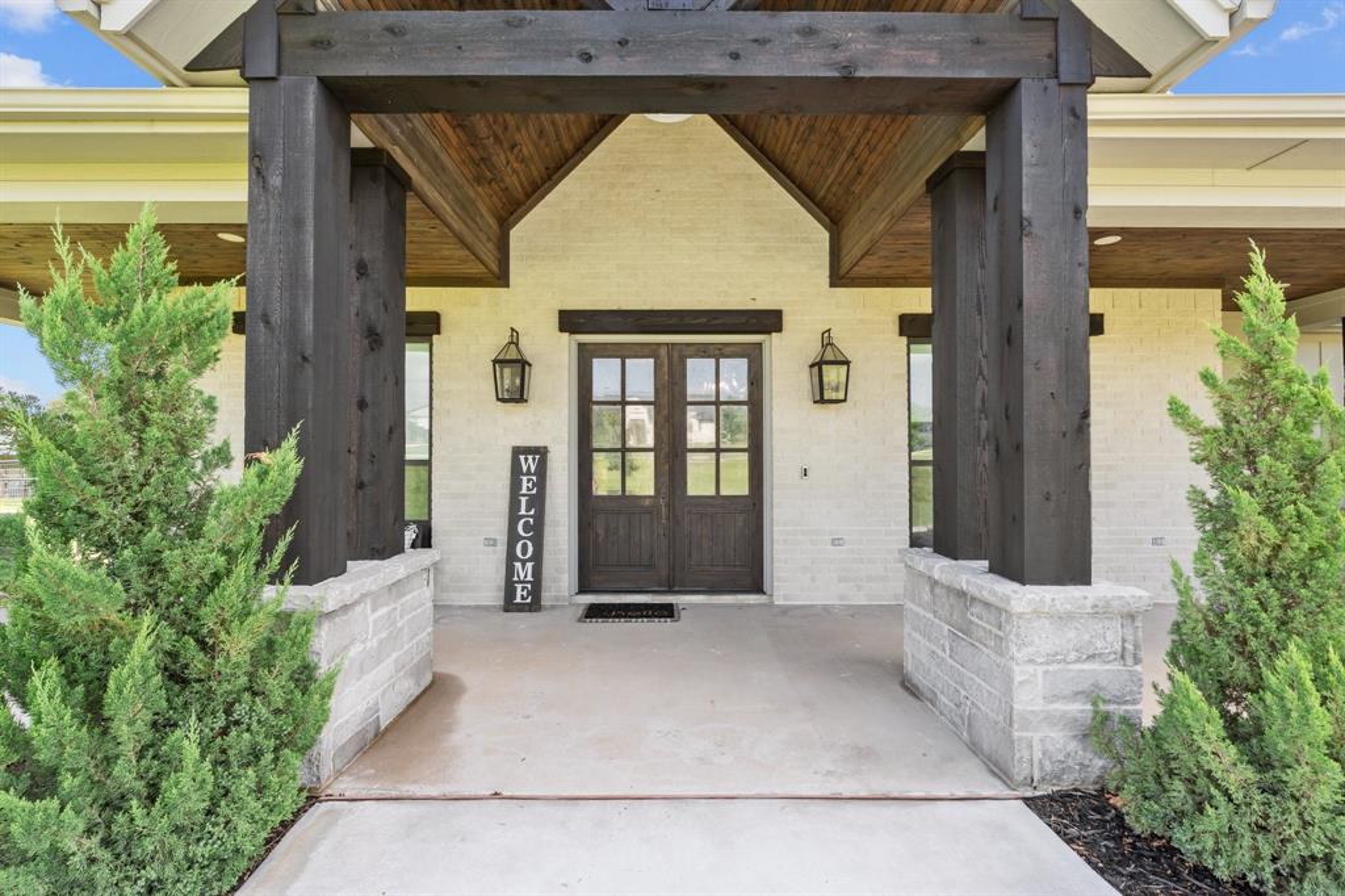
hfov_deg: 96.8
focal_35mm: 16
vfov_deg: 73.7
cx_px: 672
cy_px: 448
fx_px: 598
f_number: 8
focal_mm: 16
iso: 200
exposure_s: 1/60
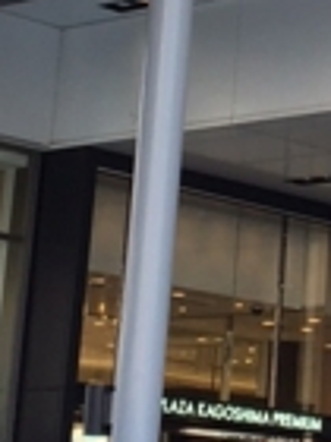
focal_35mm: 166
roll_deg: -3.7
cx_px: 385
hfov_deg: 8.8
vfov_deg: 11.6
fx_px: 2116
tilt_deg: +19.0
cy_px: -114
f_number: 2.2
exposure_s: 1/260
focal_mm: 4.15
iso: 25
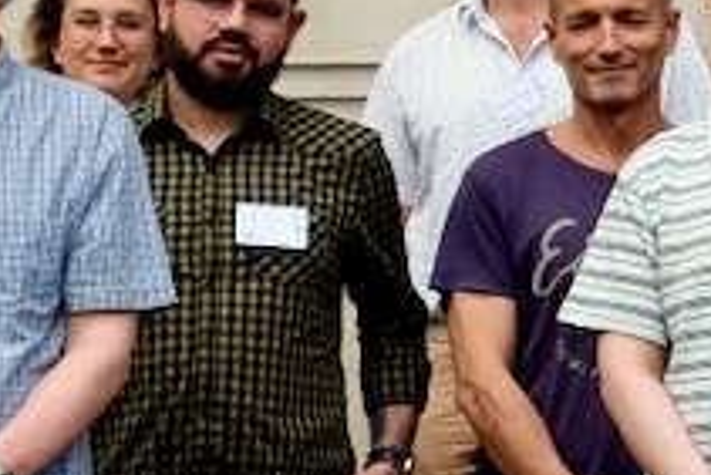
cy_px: -3
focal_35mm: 243
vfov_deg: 5.6
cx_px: 1688
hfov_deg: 7.9
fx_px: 4802
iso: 400
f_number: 7.1
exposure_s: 1/400
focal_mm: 26.5
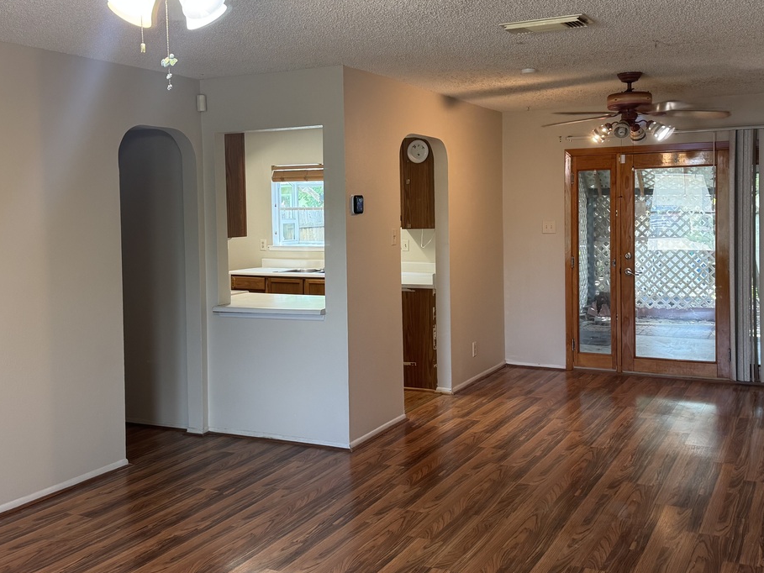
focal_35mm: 38
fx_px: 839
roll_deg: +1.0
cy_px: 240
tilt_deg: -3.1
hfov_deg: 49.0
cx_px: 372
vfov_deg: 37.6
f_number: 1.78
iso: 125
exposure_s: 1/60
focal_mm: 6.76
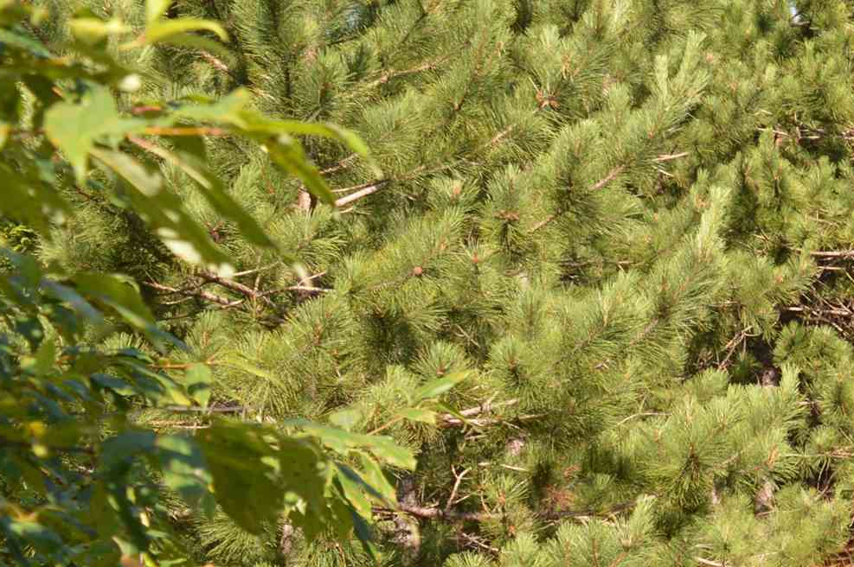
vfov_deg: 16.2
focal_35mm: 84
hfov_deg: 20.6
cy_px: 274
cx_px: 1294
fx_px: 1991
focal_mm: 18
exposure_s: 1/200
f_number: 7.1
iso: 100
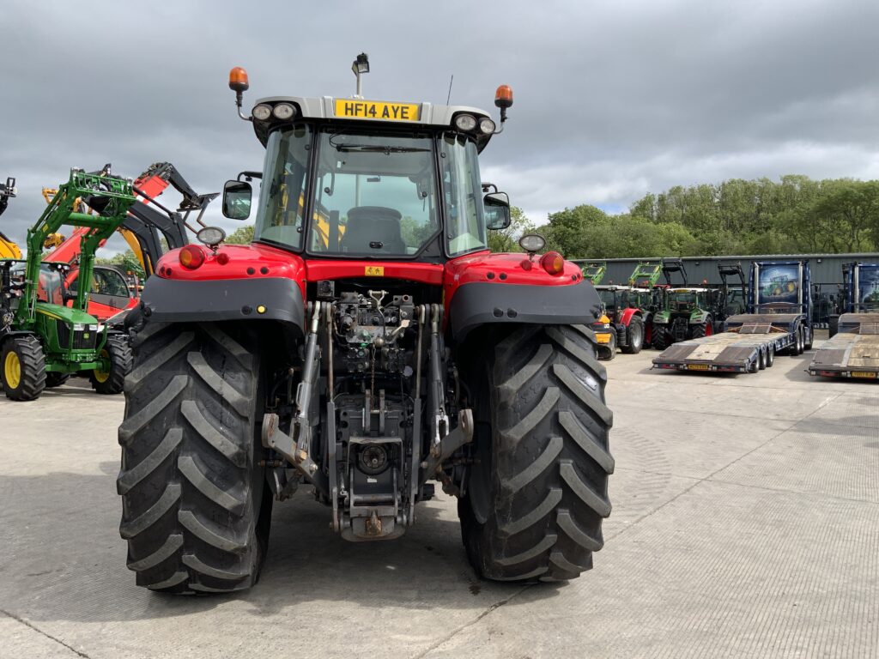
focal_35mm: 29
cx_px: 440
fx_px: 736
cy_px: 330
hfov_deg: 61.7
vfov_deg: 48.2
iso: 16
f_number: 1.8
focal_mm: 3
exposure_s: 1/1279
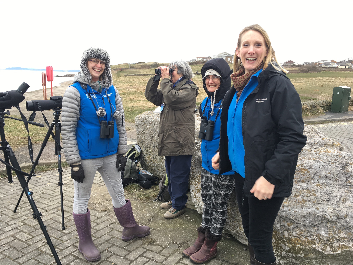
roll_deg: -1.3
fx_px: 296
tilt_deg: -9.7
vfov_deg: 48.2
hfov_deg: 61.7
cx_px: 176
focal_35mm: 29
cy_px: 132
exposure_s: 1/129
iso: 25
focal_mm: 4.15
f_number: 2.2
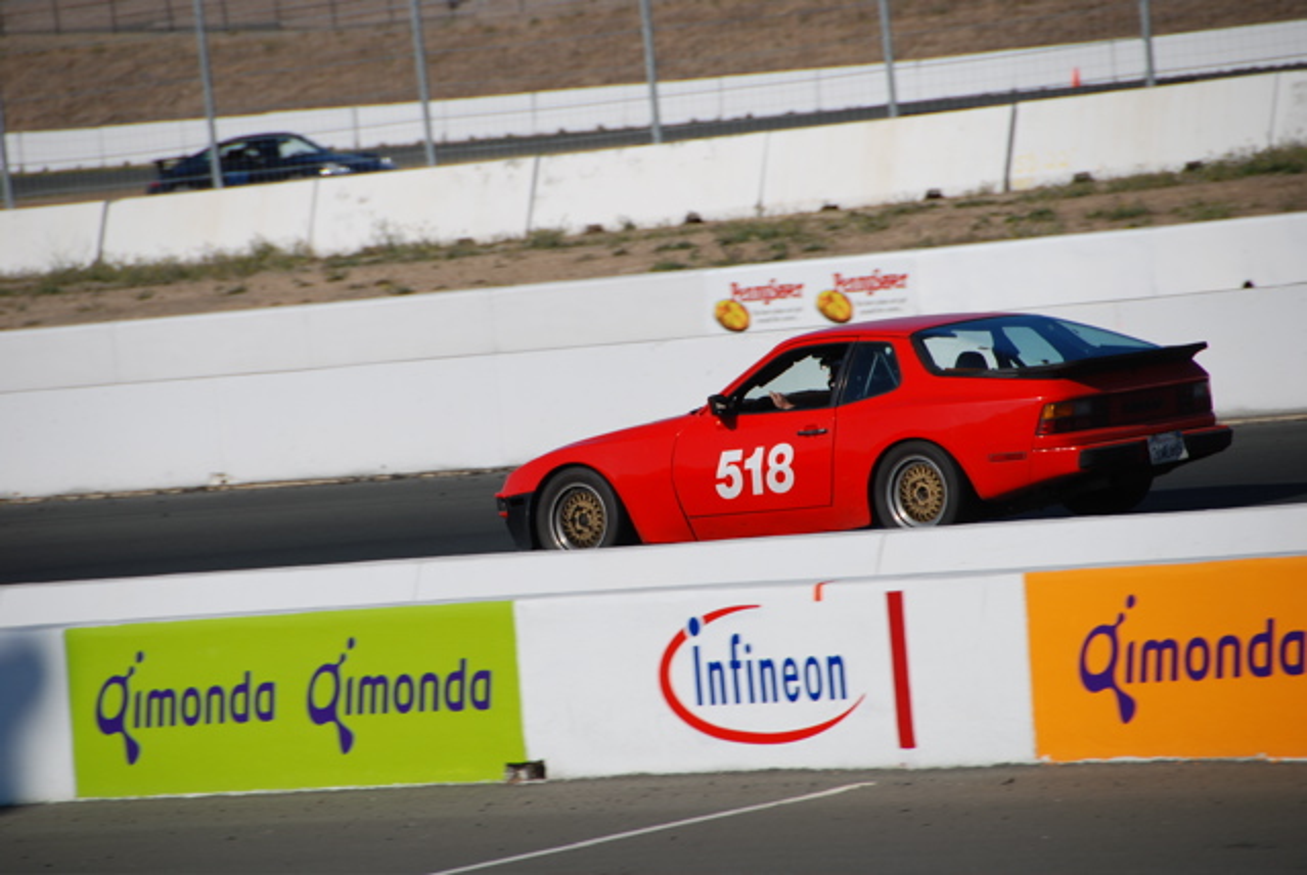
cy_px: 438
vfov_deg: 4.6
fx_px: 10907
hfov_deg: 6.9
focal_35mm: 300
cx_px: 654
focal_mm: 200
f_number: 5.6
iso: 100
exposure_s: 1/1000
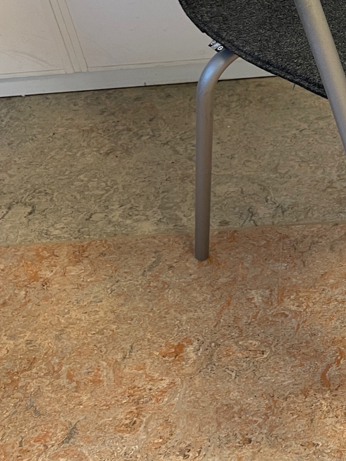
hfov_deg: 22.9
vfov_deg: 29.8
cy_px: -8
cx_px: 383
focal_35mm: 60
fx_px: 800
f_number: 1.6
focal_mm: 5.1
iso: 125
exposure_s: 1/50
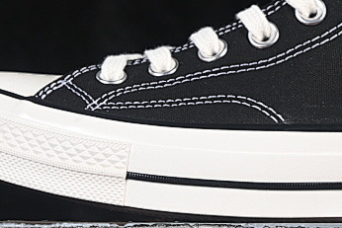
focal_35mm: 234
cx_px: 298
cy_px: 3
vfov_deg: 5.9
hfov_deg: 8.8
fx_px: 2224
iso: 160
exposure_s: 1/60
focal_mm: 50
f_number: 6.3
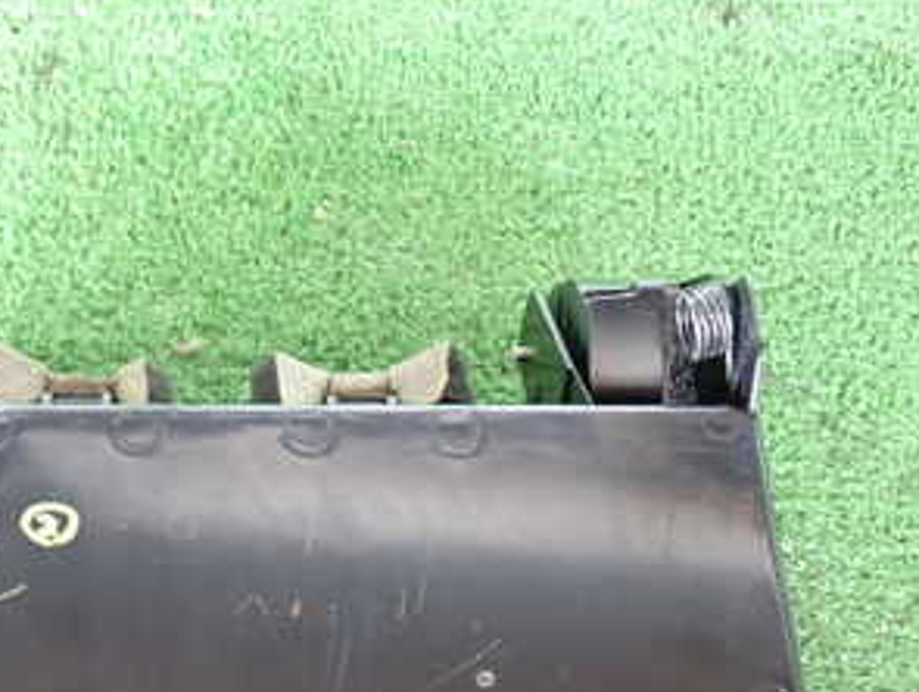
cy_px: 667
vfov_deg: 21.9
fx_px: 1728
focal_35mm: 65
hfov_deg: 29.0
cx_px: 165
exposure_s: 1/30
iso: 320
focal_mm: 5.79
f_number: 2.4
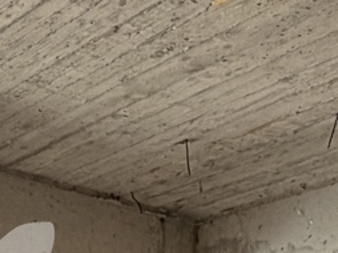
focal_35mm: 106
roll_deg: -0.4
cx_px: 55
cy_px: 534
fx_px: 1034
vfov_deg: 12.1
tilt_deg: +0.3
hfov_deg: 18.3
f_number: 2.2
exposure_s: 1/121
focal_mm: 2.22
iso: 64
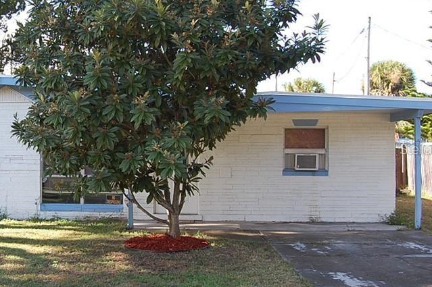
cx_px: 96
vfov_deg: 26.4
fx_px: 612
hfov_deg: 37.7
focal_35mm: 51
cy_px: 149
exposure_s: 1/160
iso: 200
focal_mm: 20
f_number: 6.3
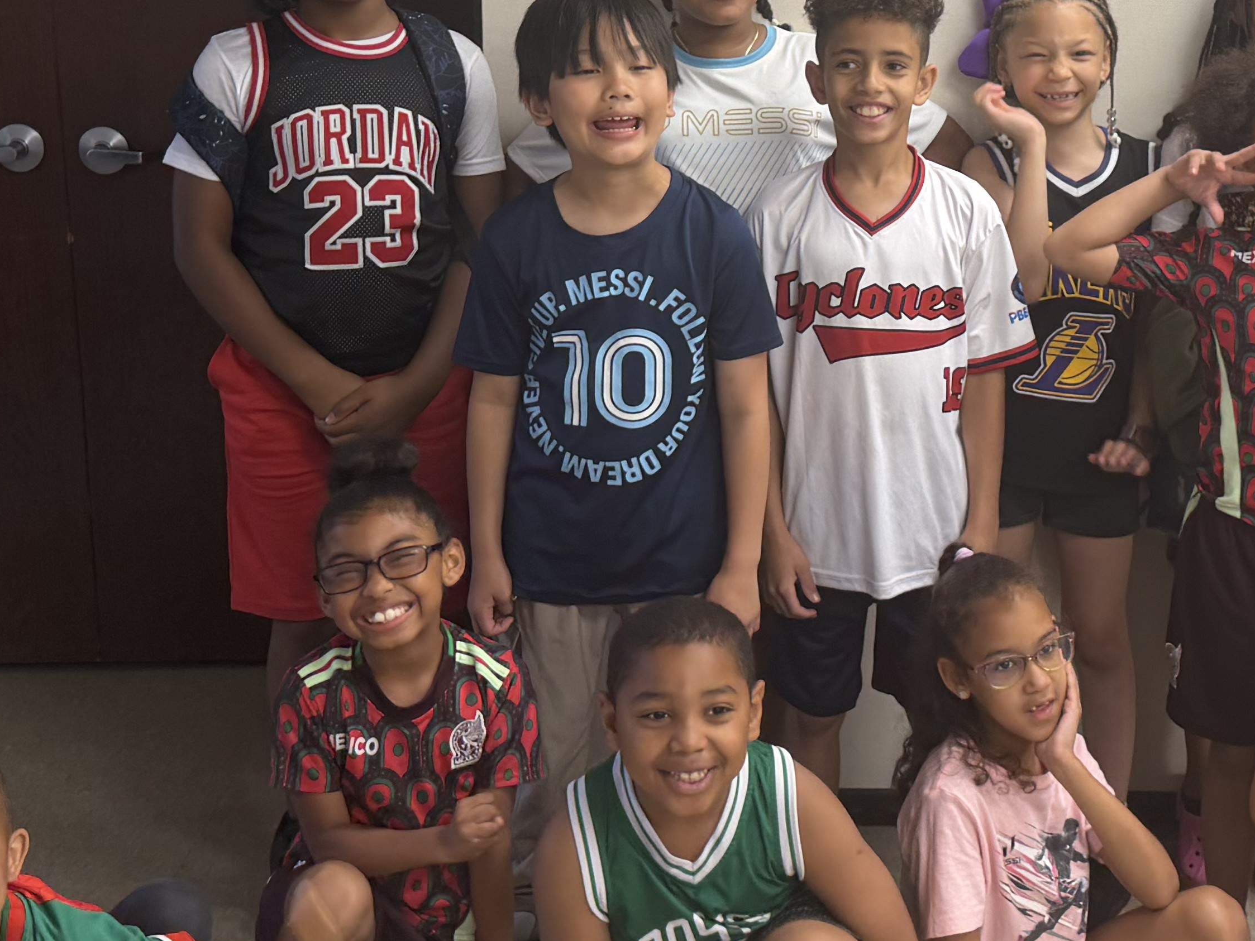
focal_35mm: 61
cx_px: 919
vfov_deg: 23.8
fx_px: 2212
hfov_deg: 31.2
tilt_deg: -12.3
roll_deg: +0.3
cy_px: 240
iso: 160
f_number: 1.78
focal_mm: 6.76
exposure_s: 1/60
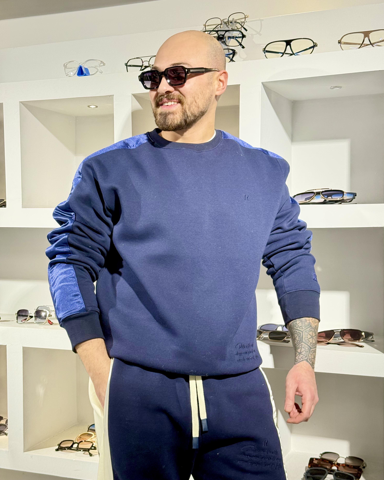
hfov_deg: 29.7
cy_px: 255
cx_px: 196
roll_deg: -0.7
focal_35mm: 51
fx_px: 725
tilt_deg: -1.6
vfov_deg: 36.6
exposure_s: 1/100
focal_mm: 6.76
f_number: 1.78
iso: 125
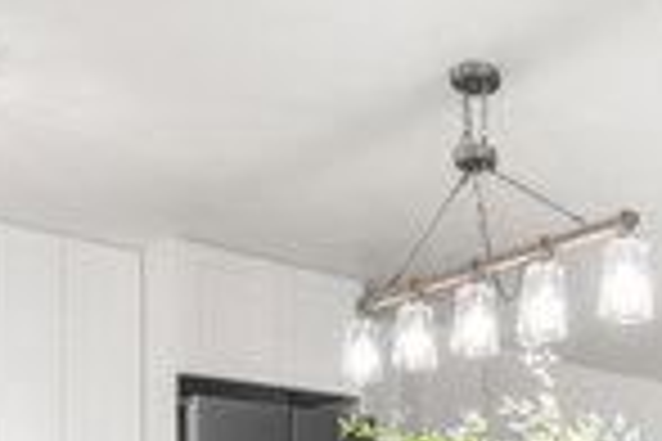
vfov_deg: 23.2
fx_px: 956
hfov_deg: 35.5
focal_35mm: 52
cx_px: 619
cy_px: 562
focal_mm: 16
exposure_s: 1/2
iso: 200
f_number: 8
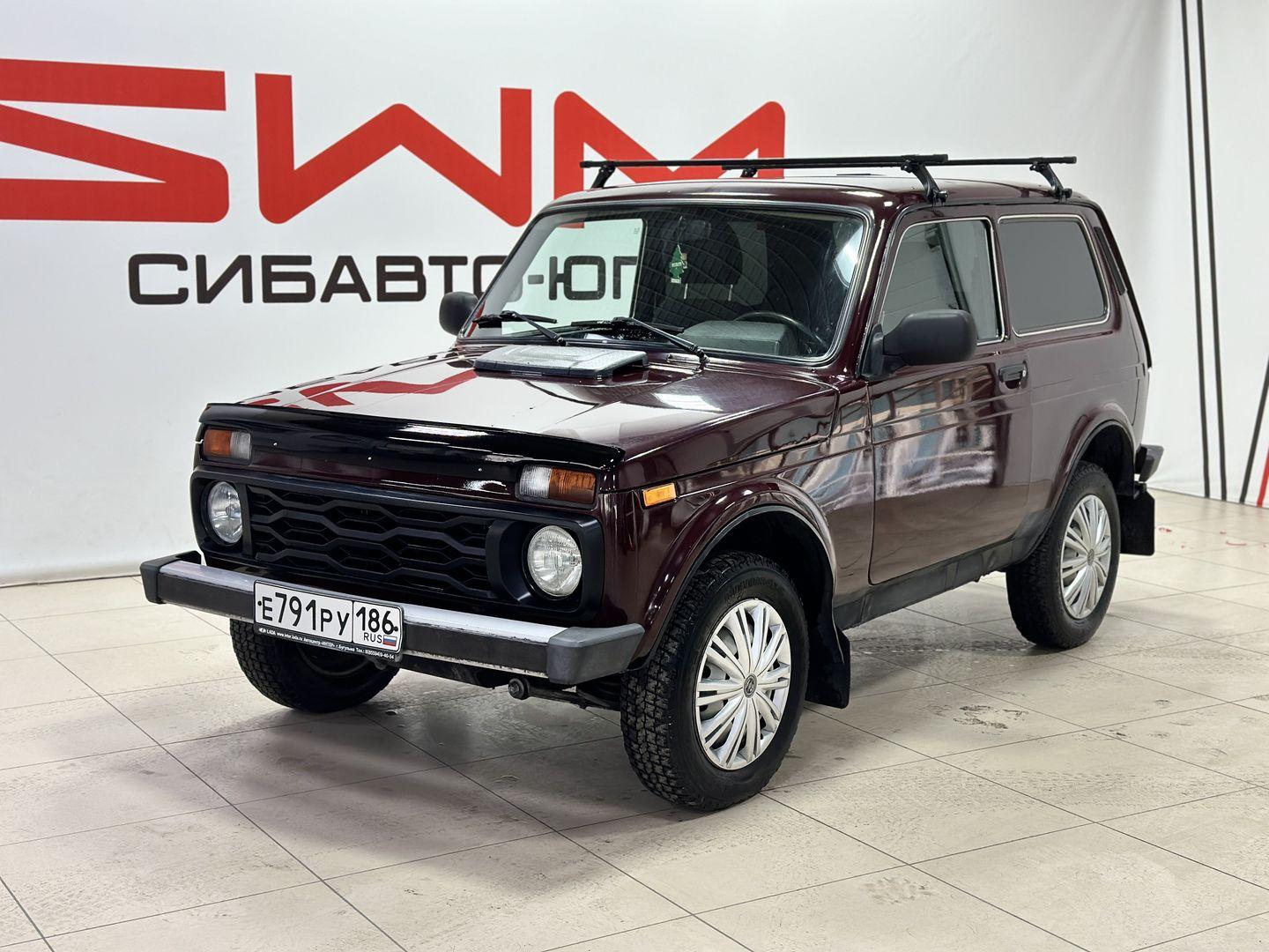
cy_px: 476
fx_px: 1760
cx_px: 634
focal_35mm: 48
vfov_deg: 30.3
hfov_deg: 39.7
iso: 125
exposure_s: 1/100
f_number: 1.78
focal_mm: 6.86
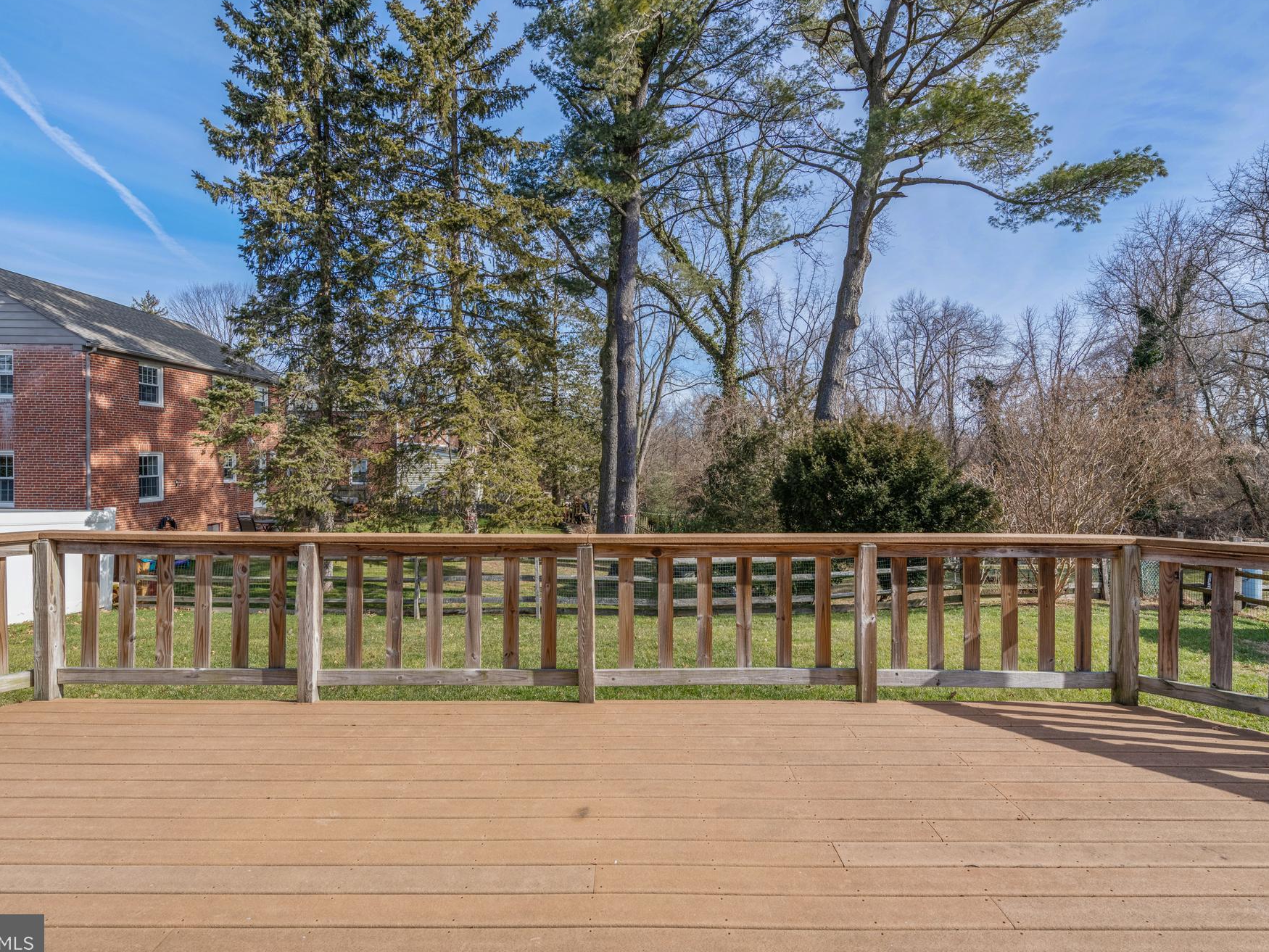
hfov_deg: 87.7
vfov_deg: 71.6
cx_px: 626
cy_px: 472
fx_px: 660
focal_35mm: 18
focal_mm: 16
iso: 200
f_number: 10
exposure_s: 1/400
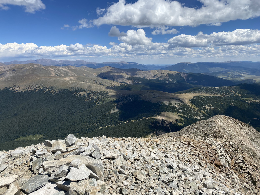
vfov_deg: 53.1
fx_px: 195
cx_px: 130
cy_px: 98
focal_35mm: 26
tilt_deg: -11.4
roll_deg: +1.2
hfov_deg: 67.3
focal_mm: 4.25
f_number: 1.8
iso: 32
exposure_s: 1/4444
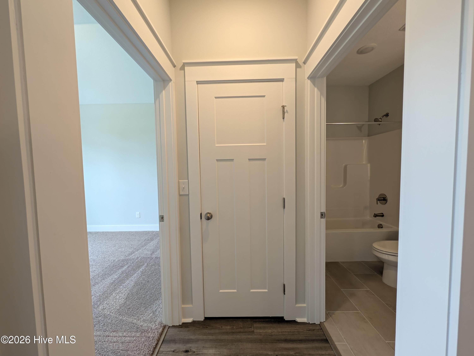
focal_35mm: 12
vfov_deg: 94.5
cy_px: 178
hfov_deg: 110.5
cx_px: 237
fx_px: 164
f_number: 1.7
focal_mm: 2.02
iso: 48
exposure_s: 1/50
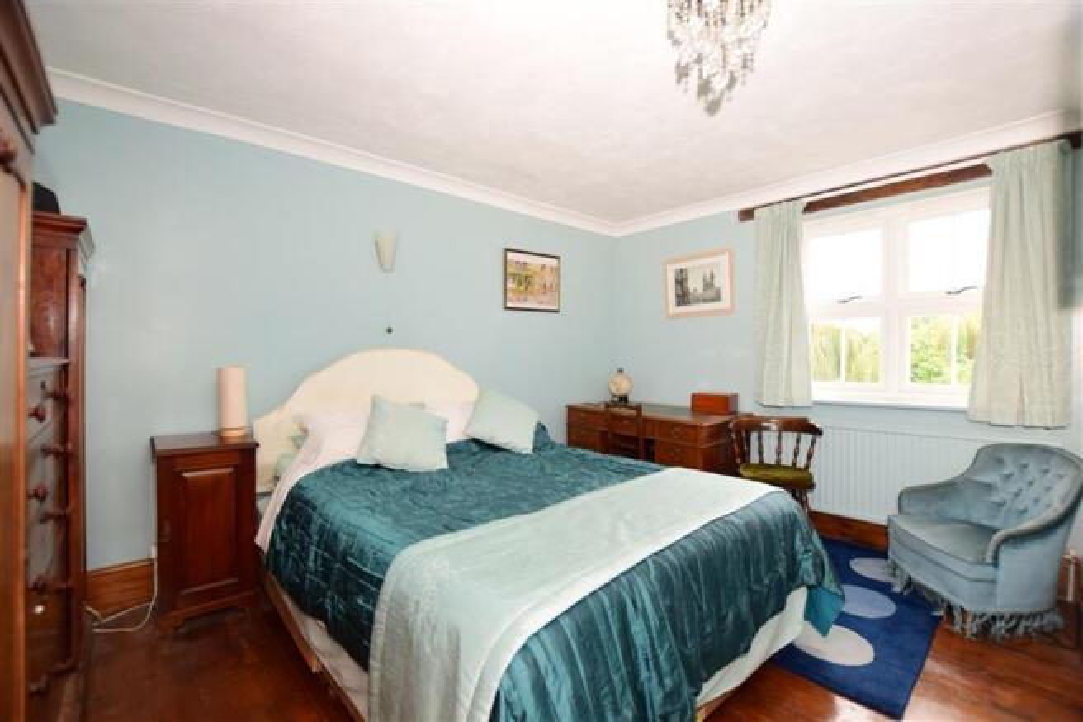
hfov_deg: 100.4
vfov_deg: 77.3
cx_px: 542
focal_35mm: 15
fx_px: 451
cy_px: 361
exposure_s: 1/20
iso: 200
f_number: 5
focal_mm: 10
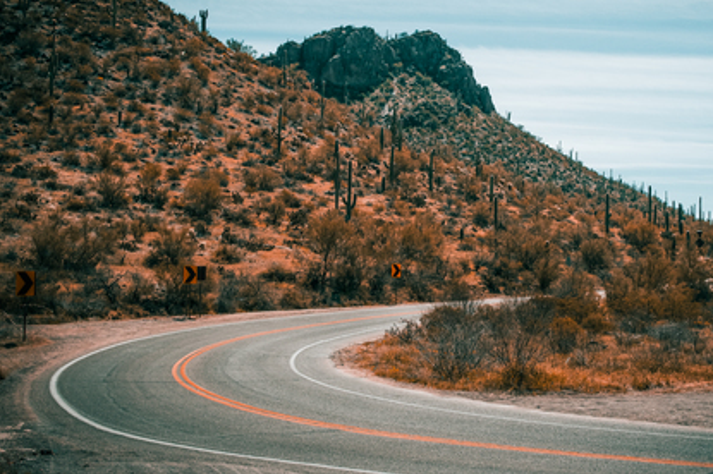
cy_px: 198
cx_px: 459
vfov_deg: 24.7
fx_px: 1082
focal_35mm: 55
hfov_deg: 36.2
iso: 200
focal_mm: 27
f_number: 8
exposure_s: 1/640
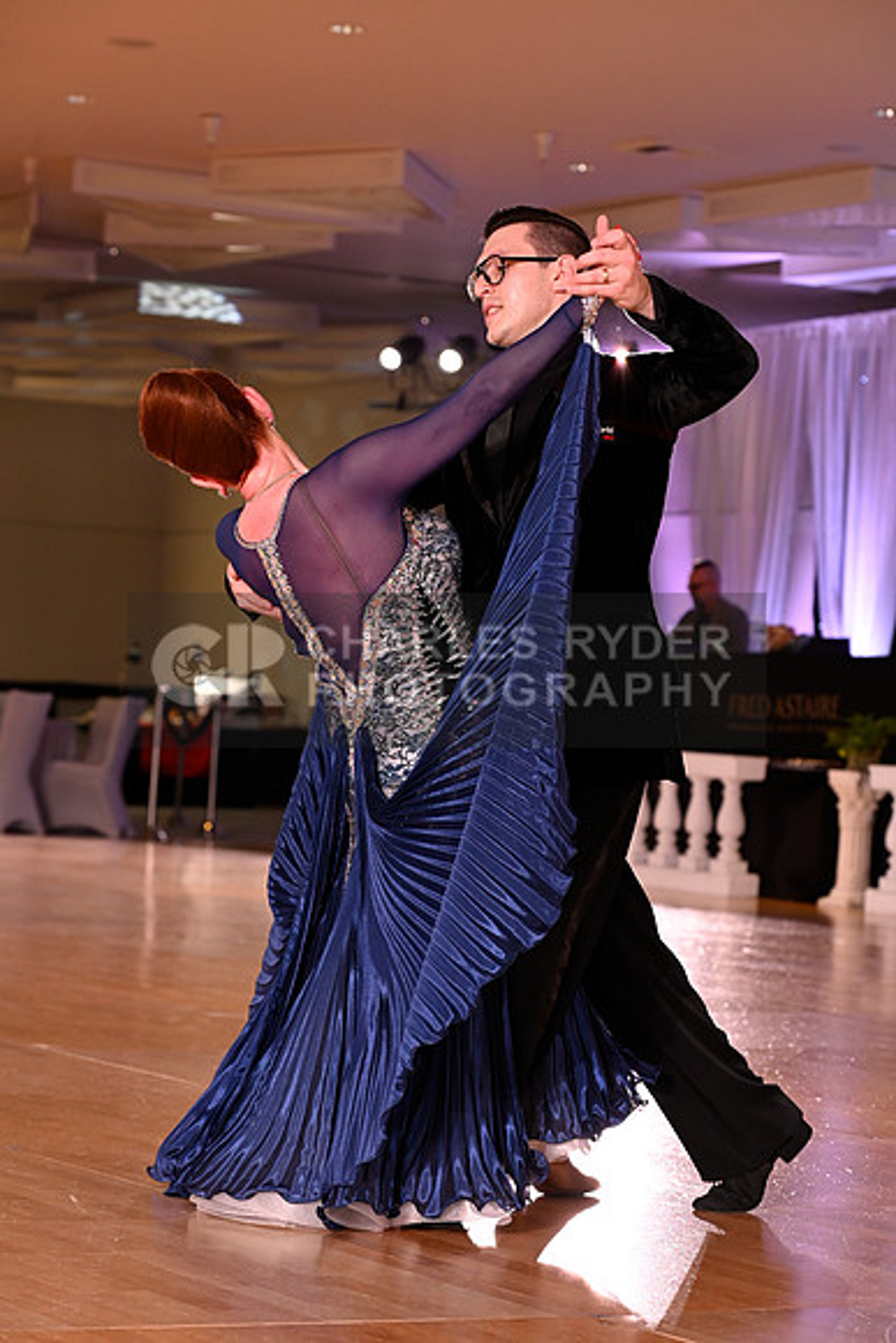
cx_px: 448
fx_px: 3917
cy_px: 672
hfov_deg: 13.0
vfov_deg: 19.5
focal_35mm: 105
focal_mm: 105
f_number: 5
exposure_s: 1/200
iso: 2000
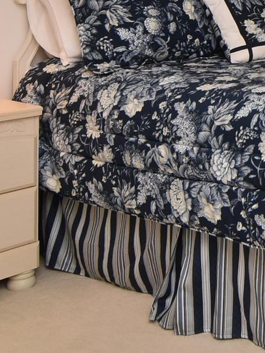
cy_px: -26
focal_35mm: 65
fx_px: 663
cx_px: 419
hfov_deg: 19.2
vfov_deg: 27.5
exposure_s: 1/50
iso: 800
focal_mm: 12
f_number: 8
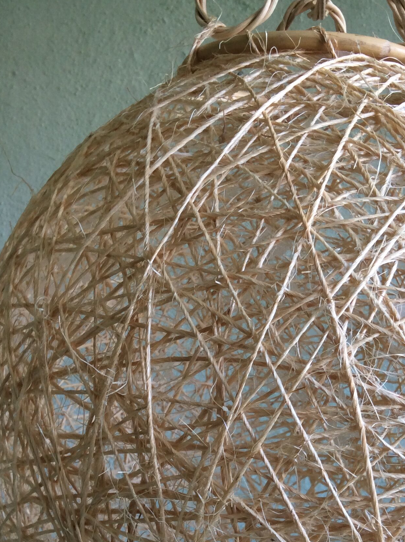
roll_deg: -3.0
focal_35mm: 50
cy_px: 380
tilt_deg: -8.1
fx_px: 782
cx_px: 220
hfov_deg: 29.0
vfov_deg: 37.6
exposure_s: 1/25
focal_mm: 3.3
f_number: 2.4
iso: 40
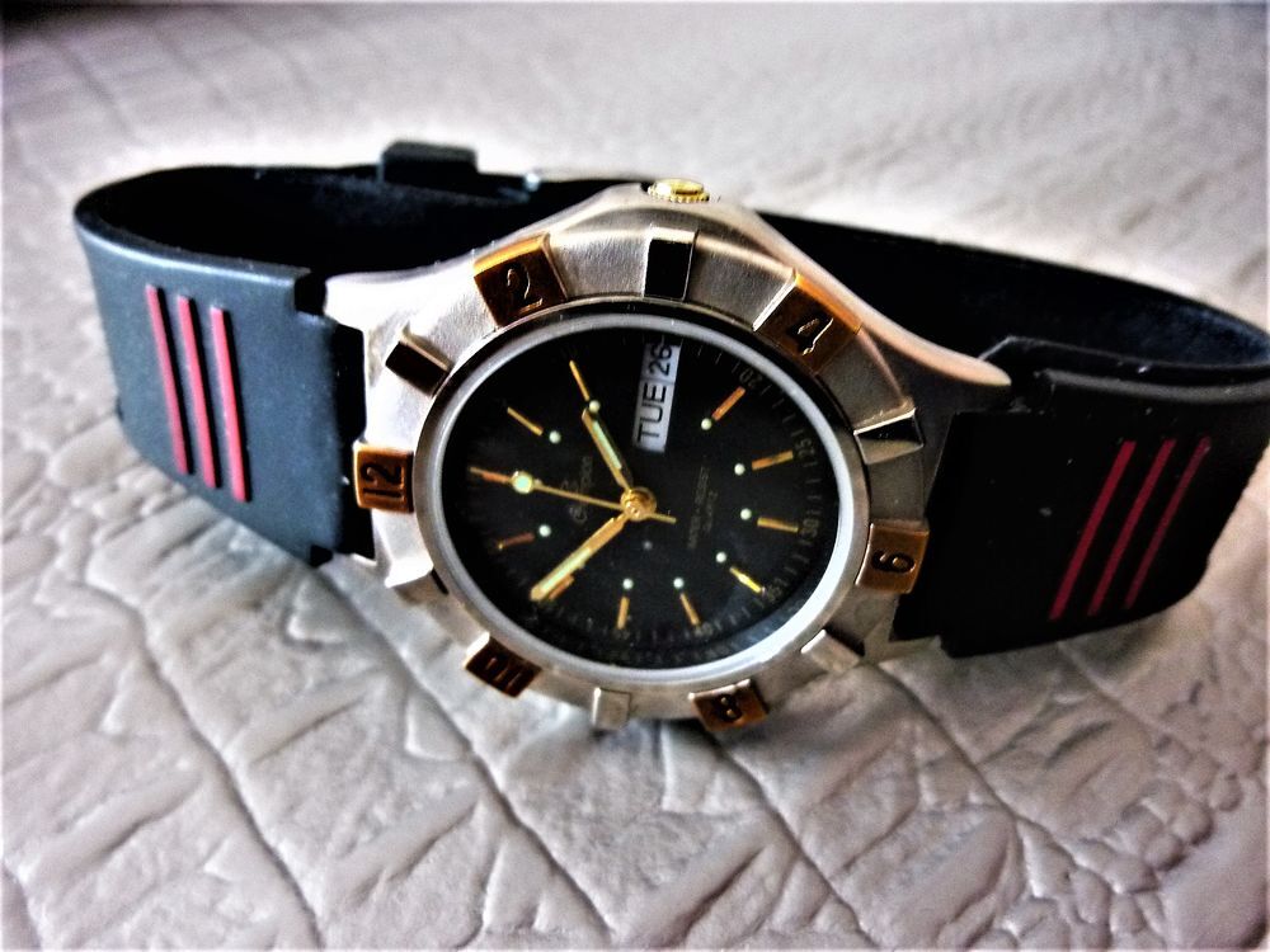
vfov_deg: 54.9
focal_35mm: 25
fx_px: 917
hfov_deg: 69.4
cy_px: 476
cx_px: 635
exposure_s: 1/13
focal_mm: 4.5
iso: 400
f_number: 3.3
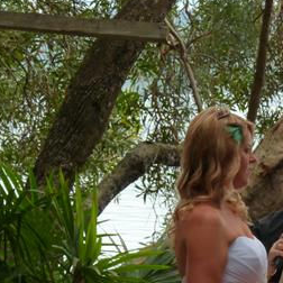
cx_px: 277
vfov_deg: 5.5
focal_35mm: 316
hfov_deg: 5.5
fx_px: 2923
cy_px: 166
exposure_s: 1/250
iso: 250
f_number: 4.5
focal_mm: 27.8
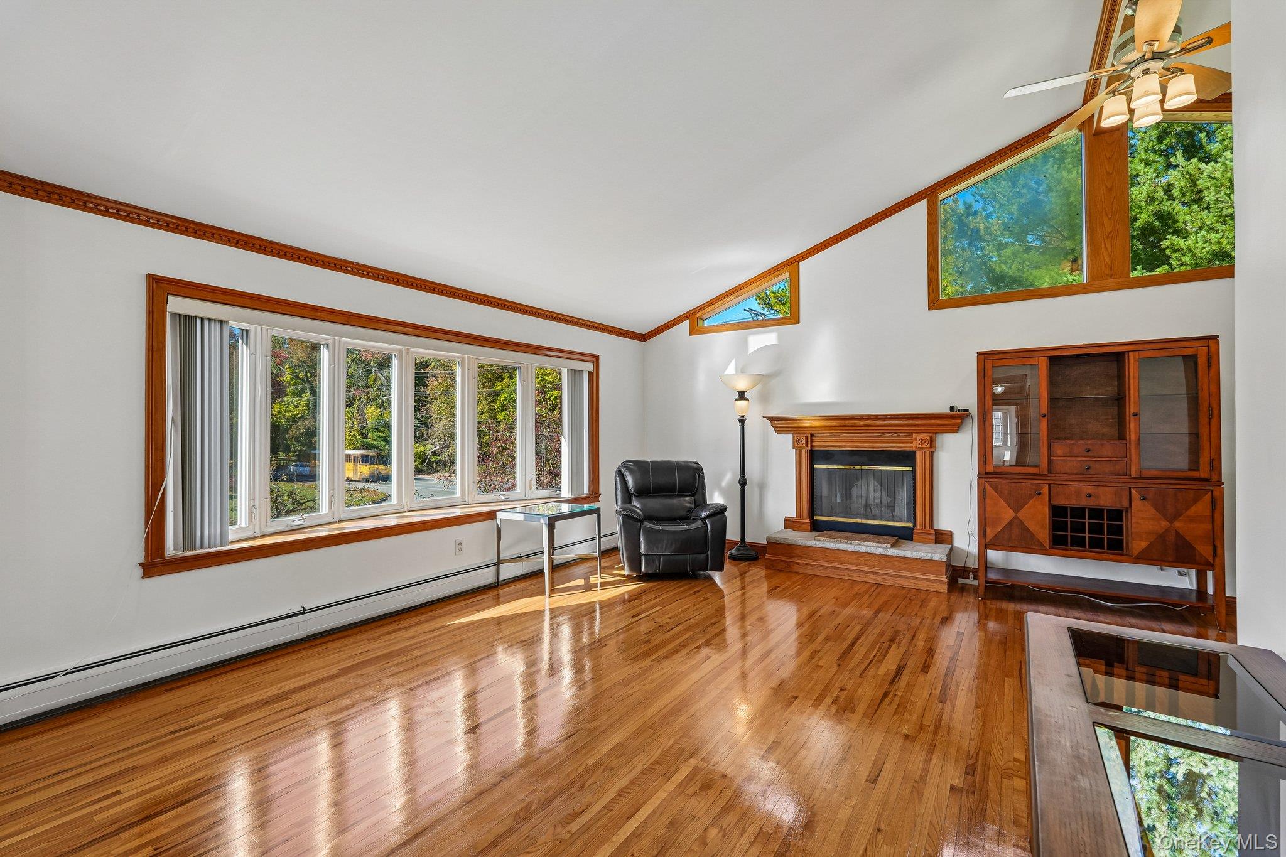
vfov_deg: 72.0
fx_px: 589
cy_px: 428
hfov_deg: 95.0
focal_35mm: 16
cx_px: 643
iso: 200
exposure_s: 1/30
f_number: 8
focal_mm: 16.5
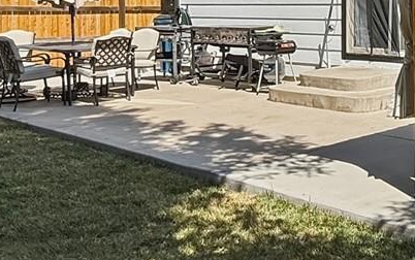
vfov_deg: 21.3
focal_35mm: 59
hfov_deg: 32.6
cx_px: 383
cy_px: 2
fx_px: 668
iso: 50
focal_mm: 2.2
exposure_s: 1/2320
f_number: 2.2
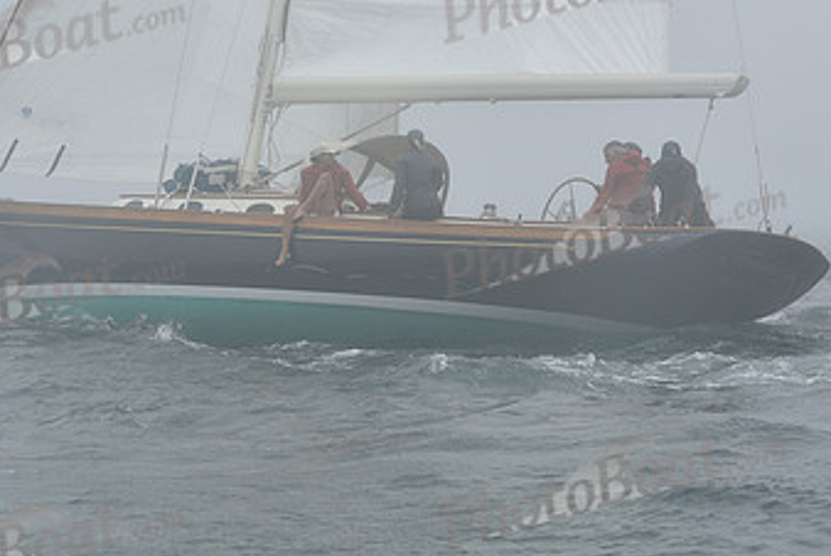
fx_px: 2772
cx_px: 315
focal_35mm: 120
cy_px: 141
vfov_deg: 11.4
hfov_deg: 17.0
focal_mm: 70
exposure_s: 1/800
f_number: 10
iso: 250
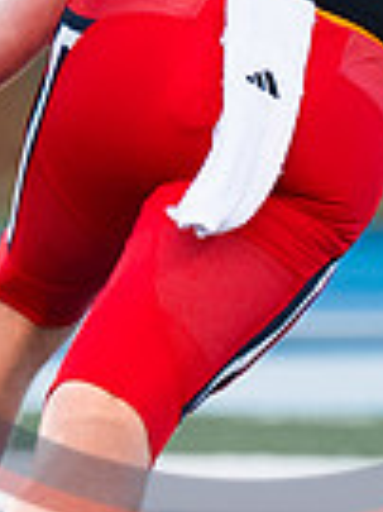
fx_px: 23154
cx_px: 233
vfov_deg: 1.3
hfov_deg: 0.9
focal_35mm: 1567
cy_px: -116
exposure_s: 1/1600
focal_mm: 175
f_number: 2.8
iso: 1000
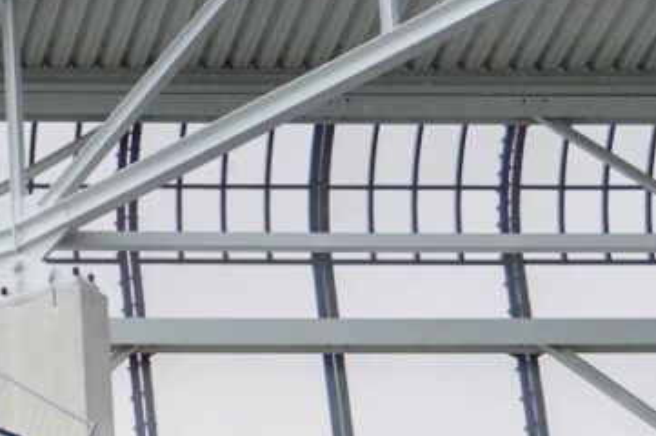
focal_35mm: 213
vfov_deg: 6.4
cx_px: -363
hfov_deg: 9.4
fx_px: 3878
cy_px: 668
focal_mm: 32
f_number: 4.5
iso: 1000
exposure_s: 1/250
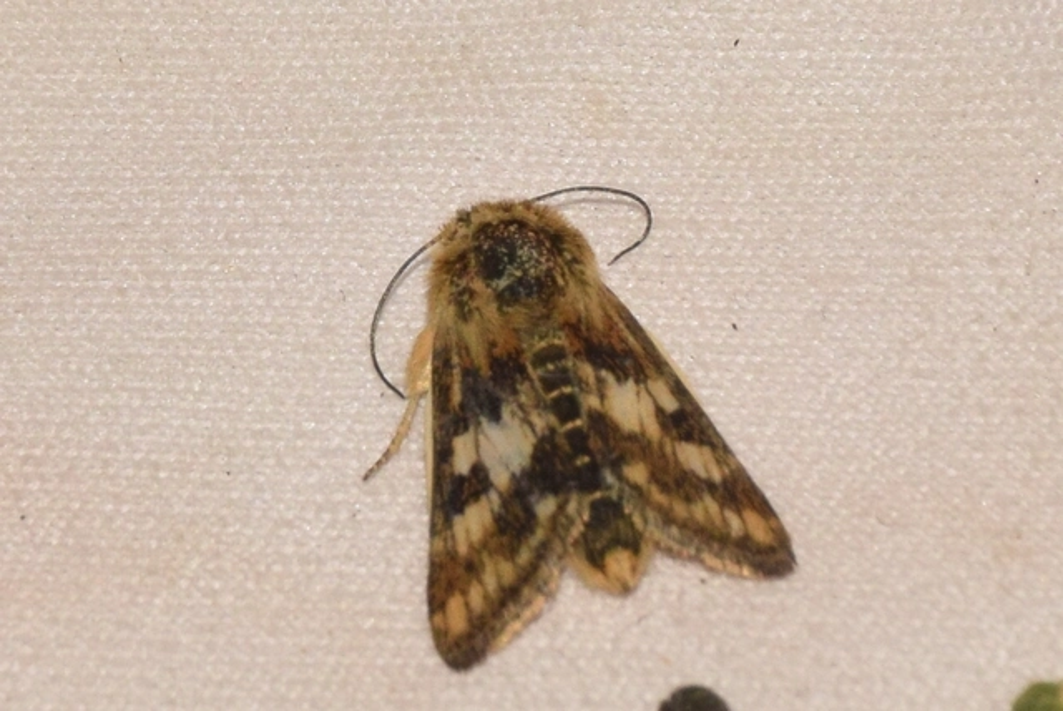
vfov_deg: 6.6
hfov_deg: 9.8
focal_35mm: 210
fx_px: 6206
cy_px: 356
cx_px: 532
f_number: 14
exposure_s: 1/200
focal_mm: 140
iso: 500
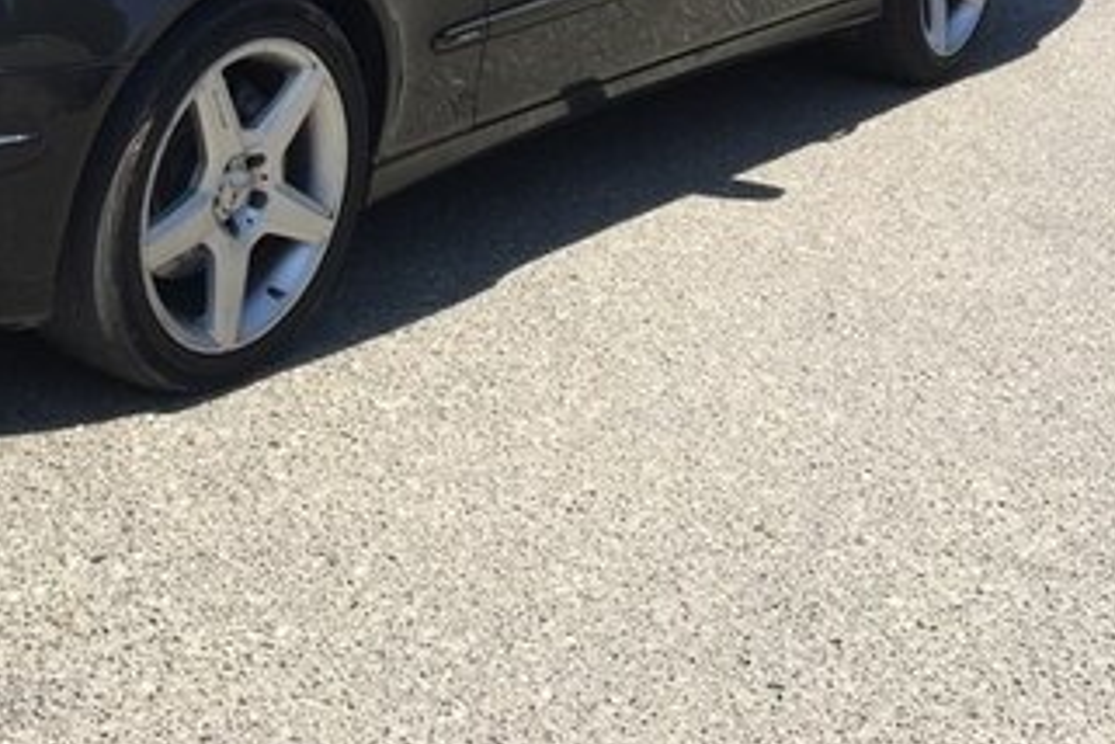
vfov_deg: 20.9
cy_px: -64
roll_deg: -3.8
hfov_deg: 31.4
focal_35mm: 62
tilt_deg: -10.9
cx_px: 191
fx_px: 1920
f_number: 2.2
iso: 25
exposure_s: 1/674
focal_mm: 4.15
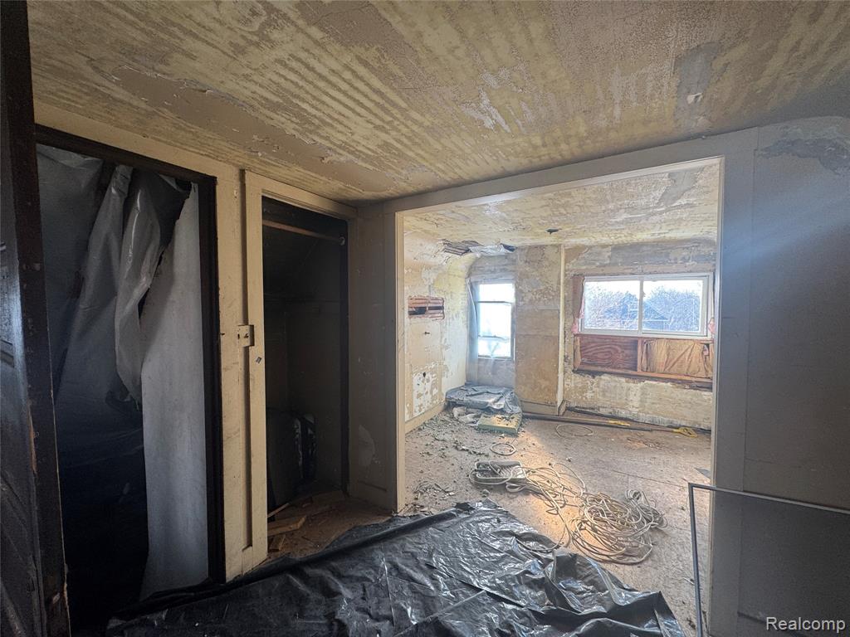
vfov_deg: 85.7
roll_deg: +0.0
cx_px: 425
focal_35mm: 14
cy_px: 318
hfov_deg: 102.1
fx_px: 344
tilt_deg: -2.3
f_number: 2.2
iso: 64
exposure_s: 1/99
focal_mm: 2.22
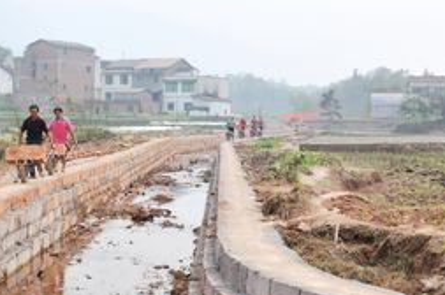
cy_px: 248
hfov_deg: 24.2
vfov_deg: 16.3
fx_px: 1025
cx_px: 95
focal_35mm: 83
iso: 200
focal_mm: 28
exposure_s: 1/160
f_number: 13
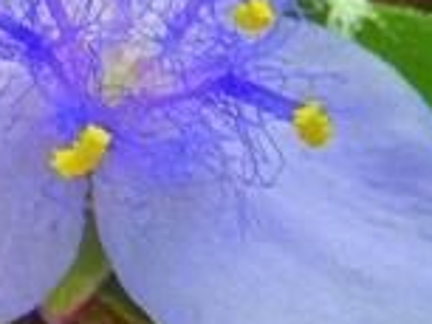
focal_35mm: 169
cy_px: 261
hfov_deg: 11.6
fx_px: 2111
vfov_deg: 8.8
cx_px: 6
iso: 400
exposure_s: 1/30
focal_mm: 6.64
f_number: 4.7
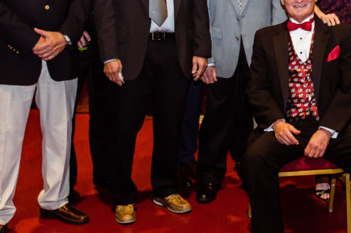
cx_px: 302
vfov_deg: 17.1
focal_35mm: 79
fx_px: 770
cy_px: 38
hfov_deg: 25.1
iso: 1600
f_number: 6.3
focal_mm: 35
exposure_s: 1/250
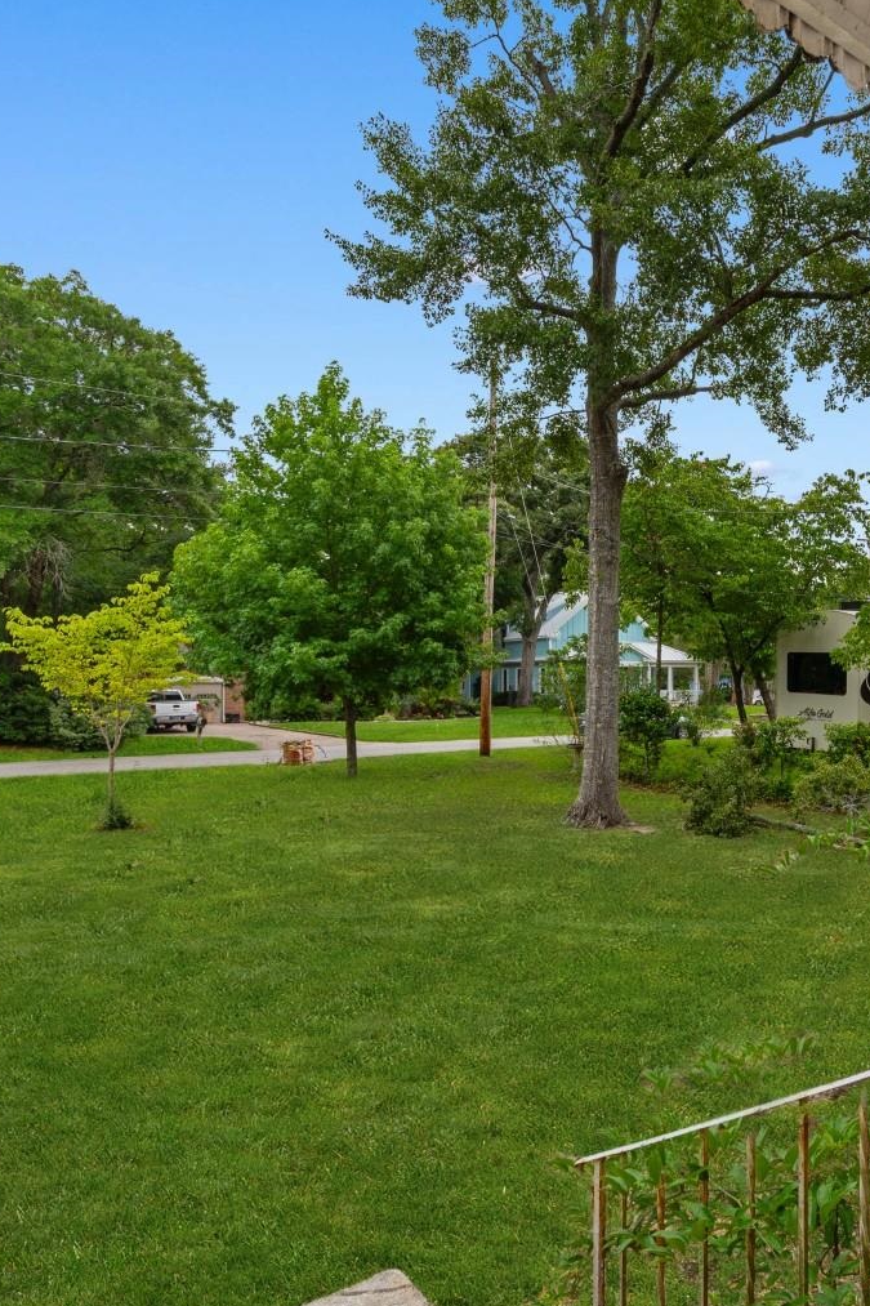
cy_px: 669
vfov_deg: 73.7
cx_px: 653
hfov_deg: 50.9
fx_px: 870
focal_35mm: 24
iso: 100
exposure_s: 1/200
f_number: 7.1
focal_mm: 10
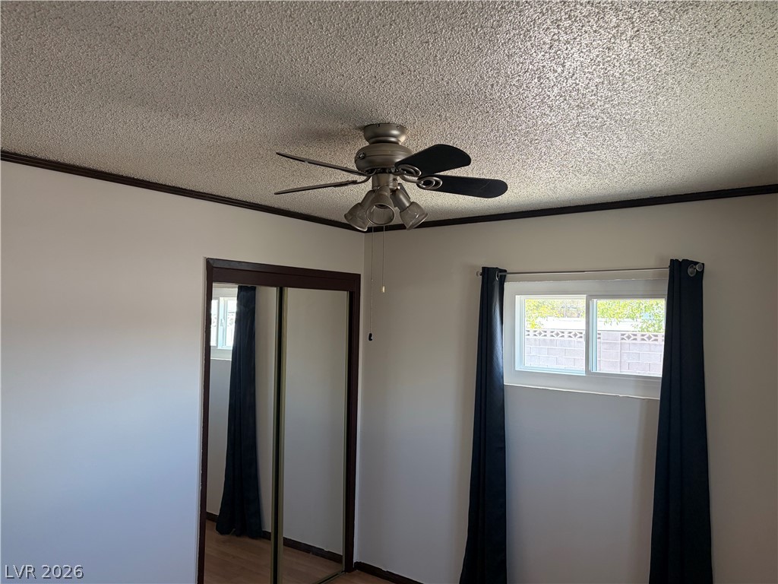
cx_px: 389
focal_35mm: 26
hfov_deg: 67.3
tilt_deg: +2.9
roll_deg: -0.8
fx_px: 584
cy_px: 292
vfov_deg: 53.1
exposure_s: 1/60
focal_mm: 5.96
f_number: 1.6
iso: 125
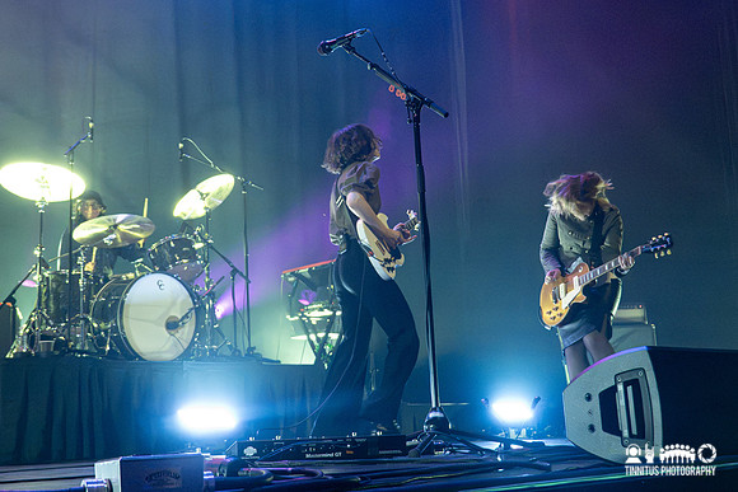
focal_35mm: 52
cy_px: 203
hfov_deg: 37.9
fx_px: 1074
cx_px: 369
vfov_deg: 25.8
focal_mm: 14.4
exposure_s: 1/320
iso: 6400
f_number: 3.5
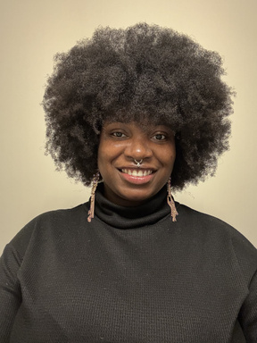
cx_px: 128
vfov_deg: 60.0
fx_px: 297
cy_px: 172
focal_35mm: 30
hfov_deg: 46.8
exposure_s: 1/20
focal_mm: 2.69
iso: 640
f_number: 1.9
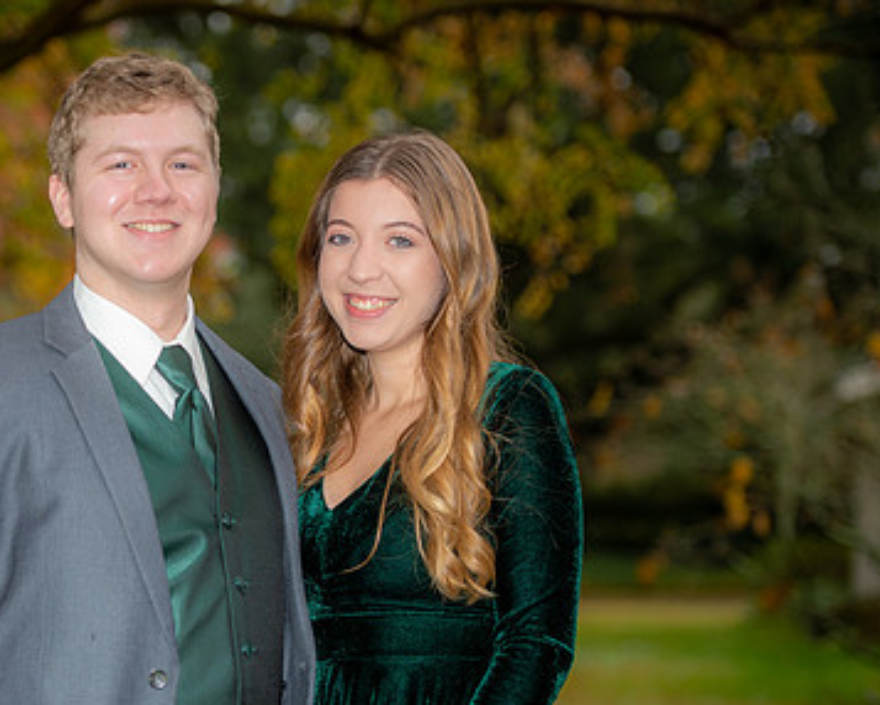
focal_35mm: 137
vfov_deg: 11.3
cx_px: 192
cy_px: 454
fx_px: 3570
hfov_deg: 14.0
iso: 125
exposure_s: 1/200
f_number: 3.2
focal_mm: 90
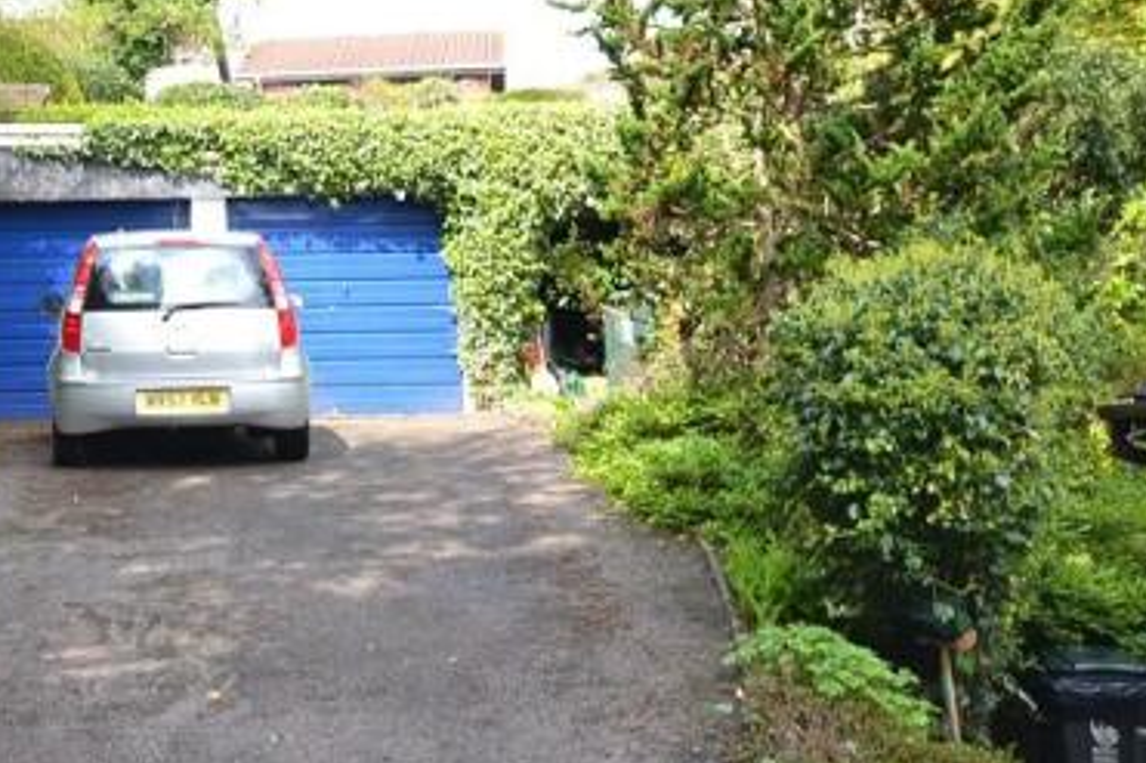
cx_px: 334
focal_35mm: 53
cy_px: 462
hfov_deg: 36.9
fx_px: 1686
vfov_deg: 25.4
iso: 220
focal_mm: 20
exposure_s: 1/125
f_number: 5.6
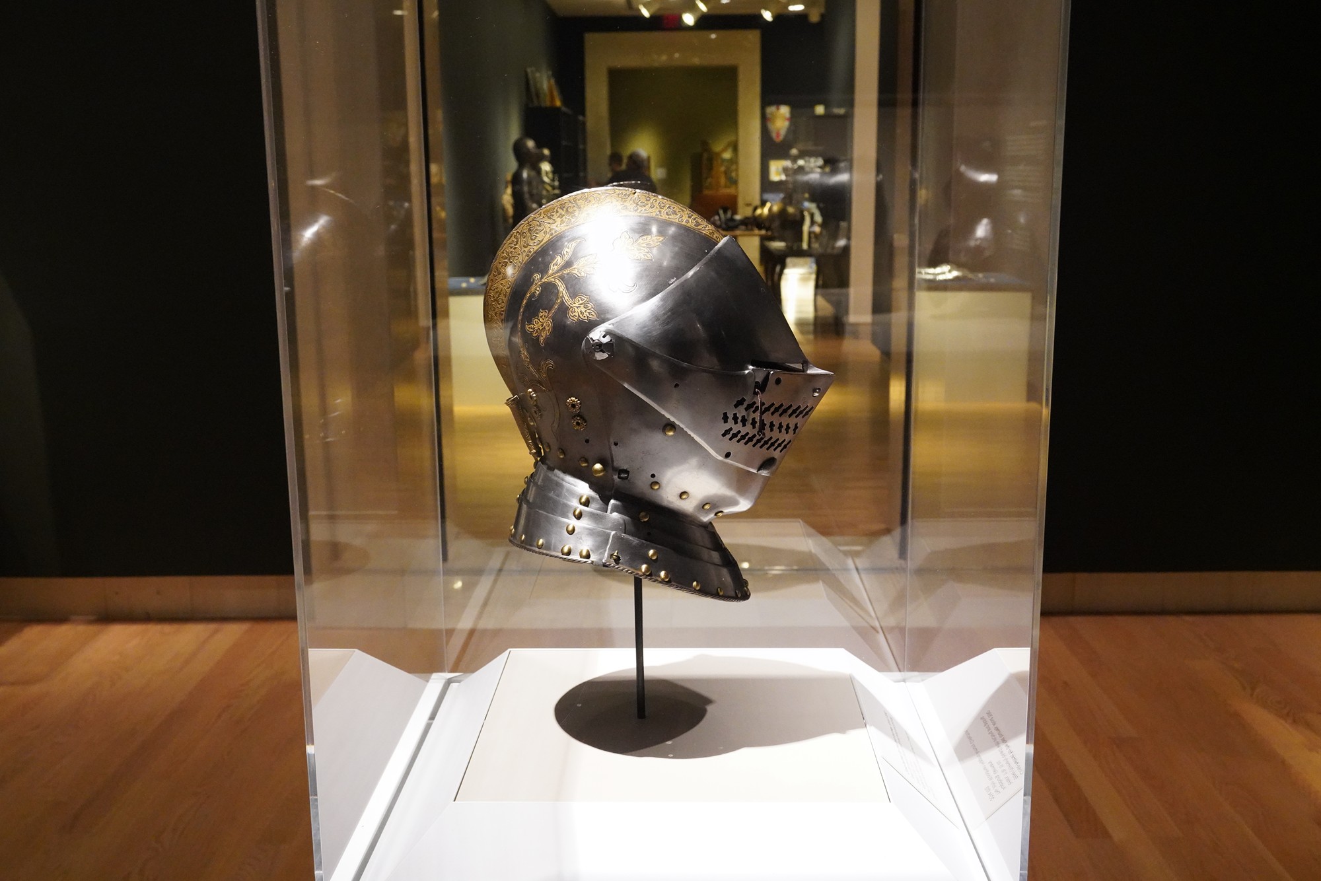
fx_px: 1321
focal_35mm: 36
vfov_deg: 36.9
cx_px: 660
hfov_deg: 53.1
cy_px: 440
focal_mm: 36
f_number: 9
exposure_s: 1/80
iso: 10000
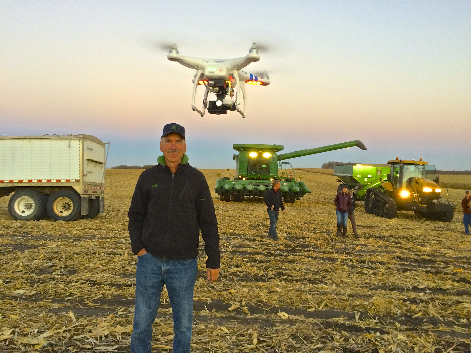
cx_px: 236
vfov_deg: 48.2
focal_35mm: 29
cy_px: 176
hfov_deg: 61.7
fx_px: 395
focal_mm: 4.15
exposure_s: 1/30
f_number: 2.2
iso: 64
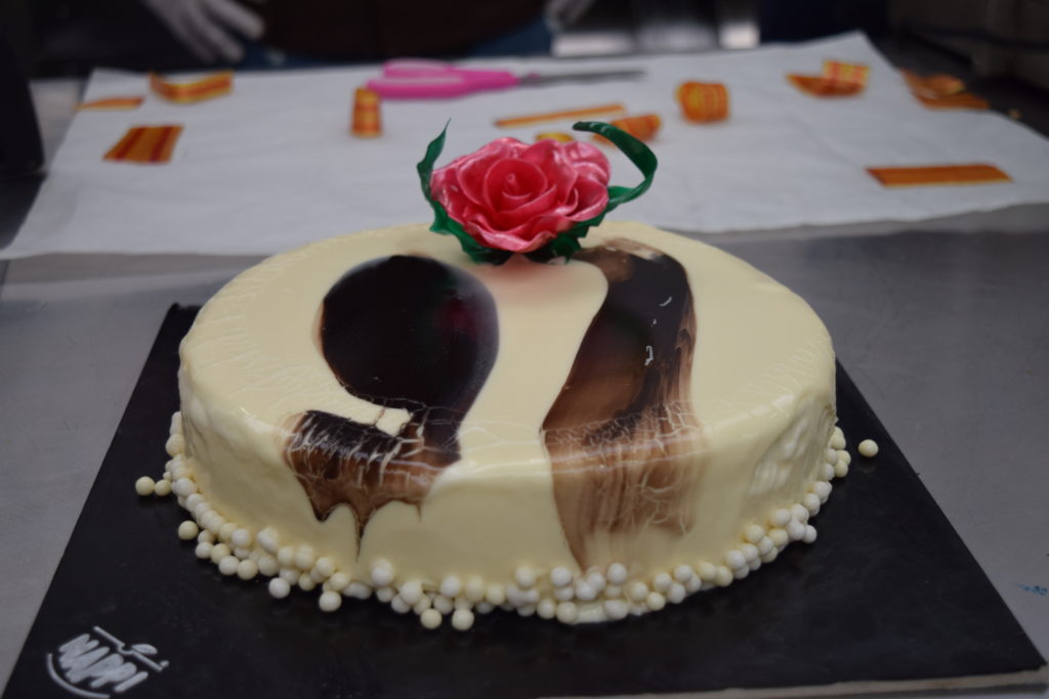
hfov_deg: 41.1
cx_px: 524
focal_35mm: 48
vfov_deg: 28.1
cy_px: 350
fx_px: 1399
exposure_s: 1/250
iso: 400
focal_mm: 32
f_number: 4.5
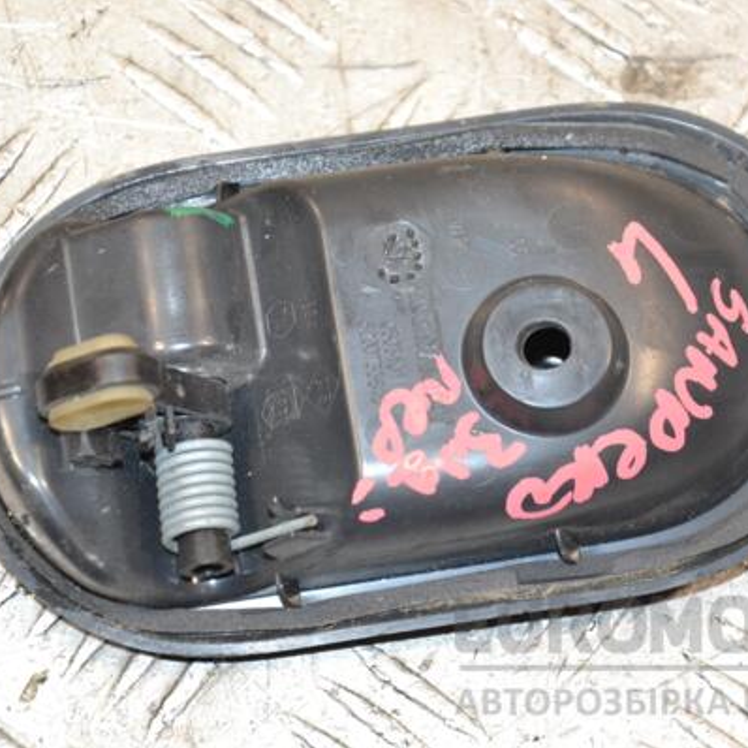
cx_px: 419
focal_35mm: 177
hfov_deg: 9.9
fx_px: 4327
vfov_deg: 9.9
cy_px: 374
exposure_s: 1/125
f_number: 5.6
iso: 800
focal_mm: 92
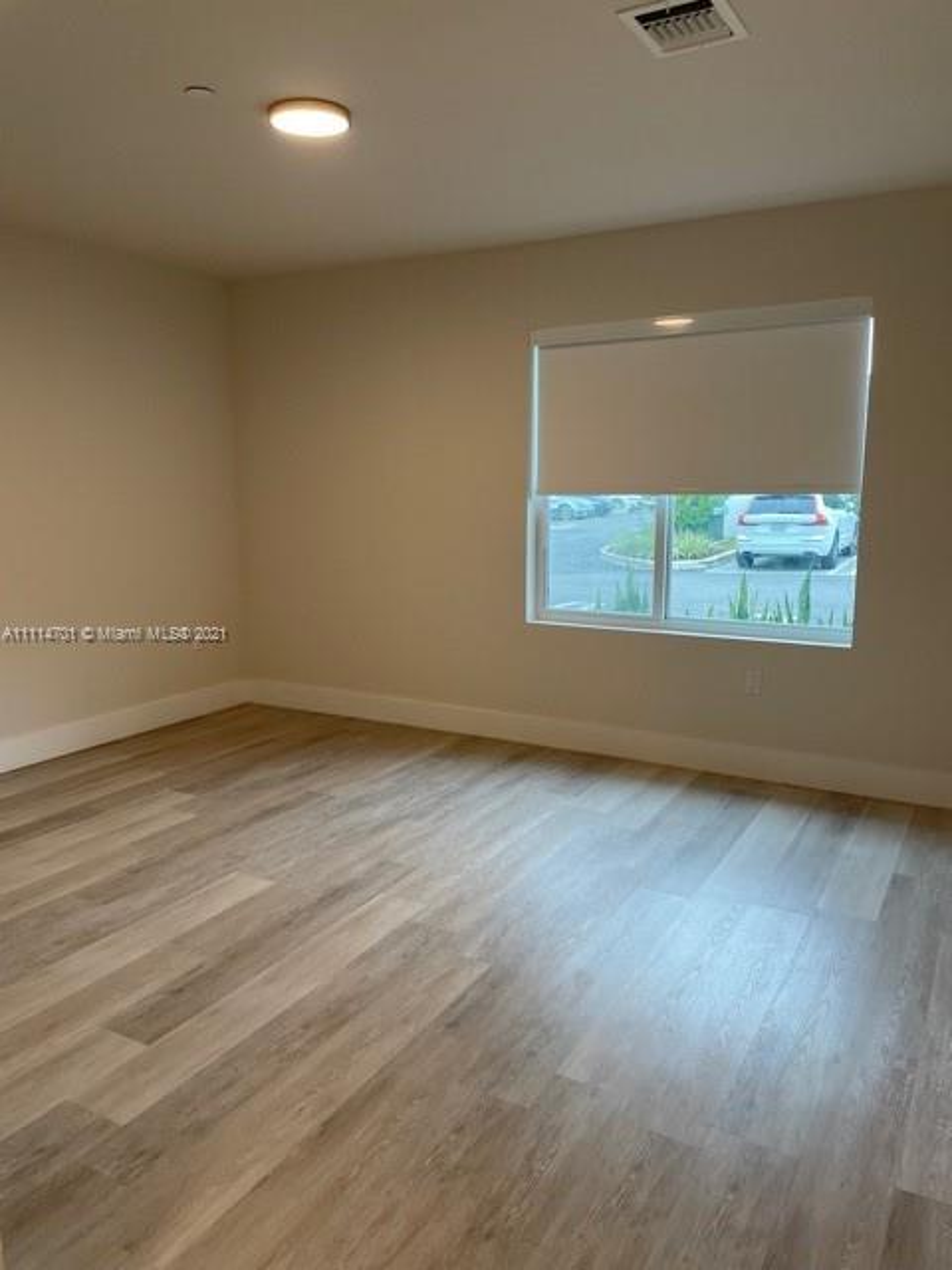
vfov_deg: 67.3
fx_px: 953
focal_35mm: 26
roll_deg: +1.2
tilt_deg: -8.2
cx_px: 476
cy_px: 635
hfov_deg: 53.1
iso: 125
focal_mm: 4.2
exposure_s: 1/120
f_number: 1.6
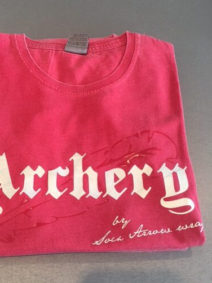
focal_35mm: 37
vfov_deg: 50.2
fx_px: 302
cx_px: 78
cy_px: 145
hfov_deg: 38.4
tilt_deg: -59.9
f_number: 2.2
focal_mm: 4.15
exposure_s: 1/33
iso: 40
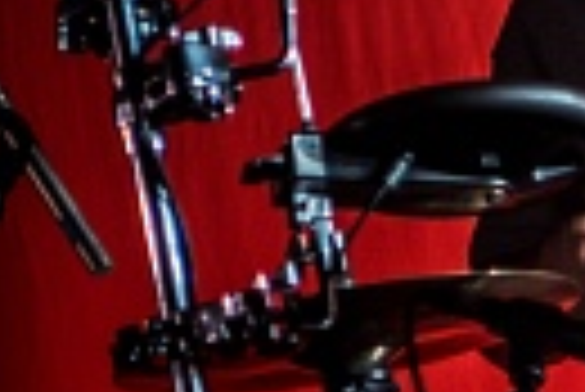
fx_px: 5417
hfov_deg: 6.1
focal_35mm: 333
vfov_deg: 4.1
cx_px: 1066
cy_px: 97
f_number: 2.8
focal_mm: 60
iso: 800
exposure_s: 1/100
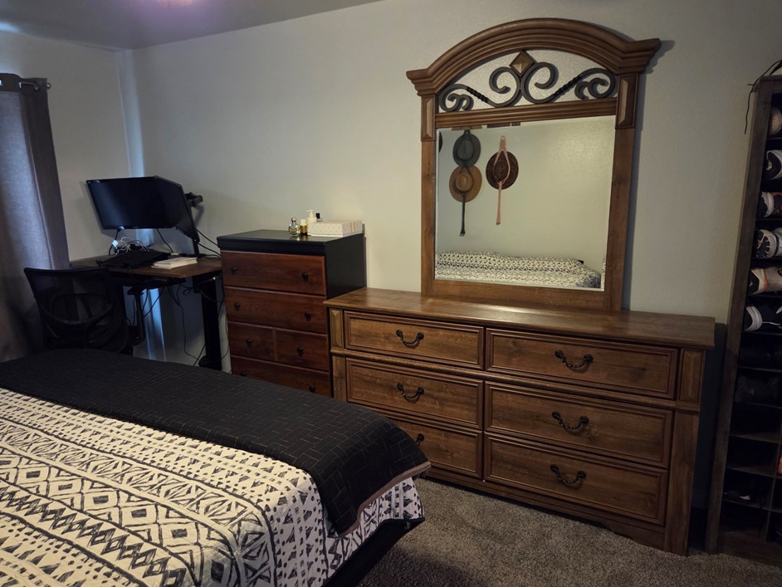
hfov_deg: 69.3
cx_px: 364
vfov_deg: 54.9
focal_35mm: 25
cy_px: 296
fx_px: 565
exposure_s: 1/60
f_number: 1.8
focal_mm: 5.4
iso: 1250
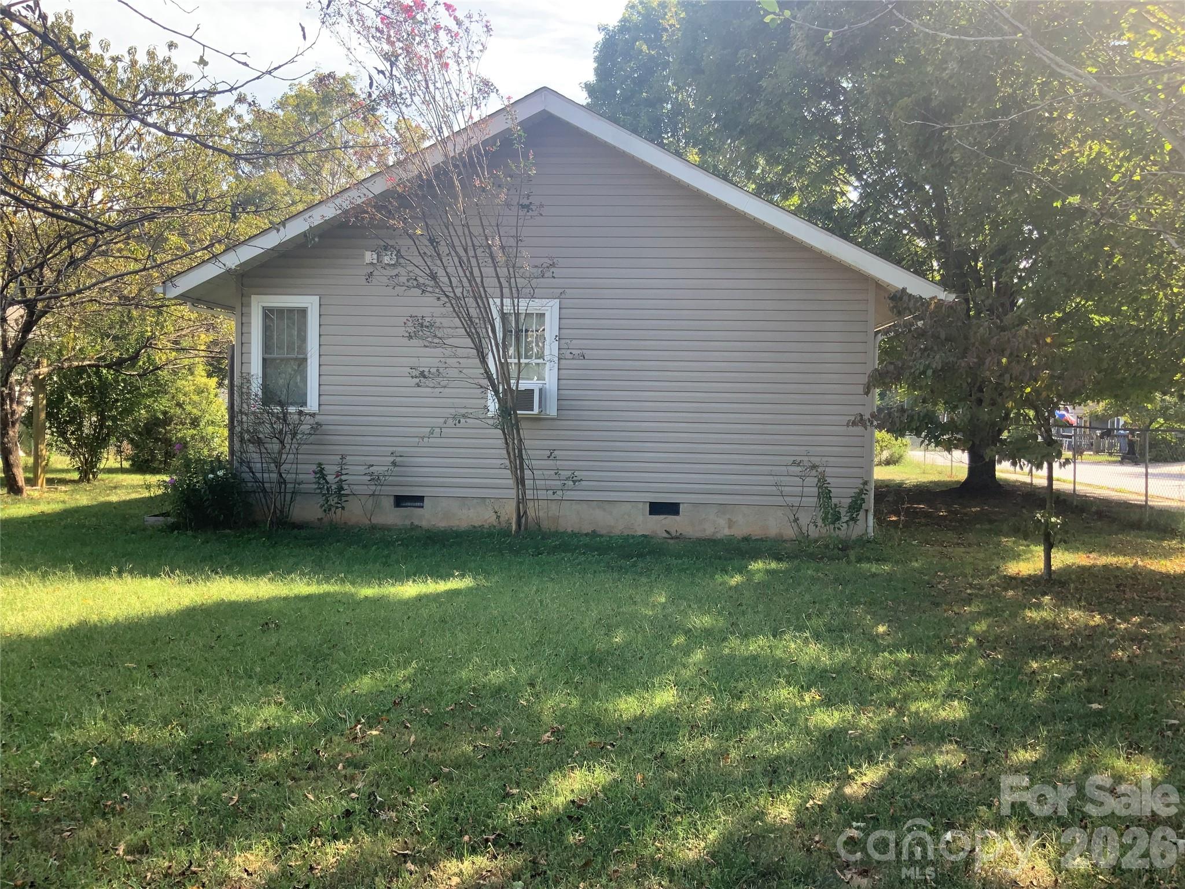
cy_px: 444
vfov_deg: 48.2
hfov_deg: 61.7
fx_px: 993
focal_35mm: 29
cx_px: 592
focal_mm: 3
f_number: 1.8
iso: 16
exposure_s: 1/218
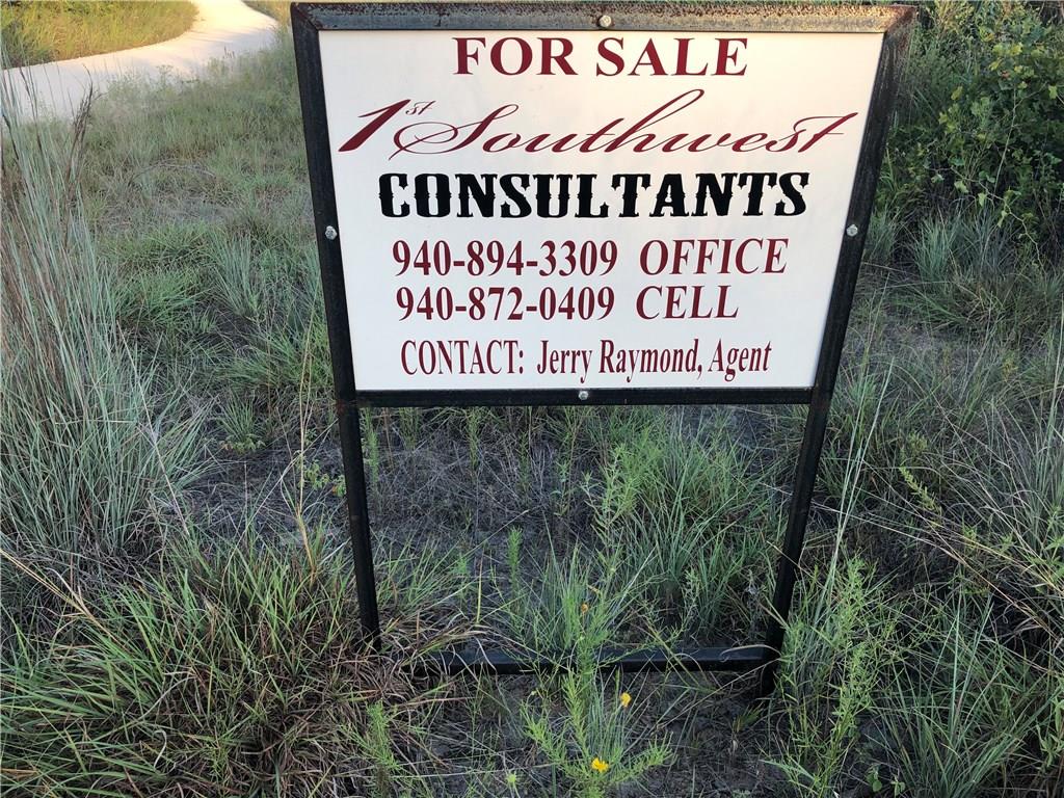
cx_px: 532
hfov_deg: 63.4
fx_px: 861
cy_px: 399
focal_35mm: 28
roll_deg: +0.5
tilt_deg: -27.5
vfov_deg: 49.7
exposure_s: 1/217
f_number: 1.8
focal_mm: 3.99
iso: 20
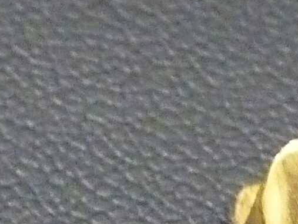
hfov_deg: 7.2
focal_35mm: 269
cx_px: 456
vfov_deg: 5.5
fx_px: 2315
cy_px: 221
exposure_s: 1/30
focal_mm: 6.5
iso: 800
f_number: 3.6
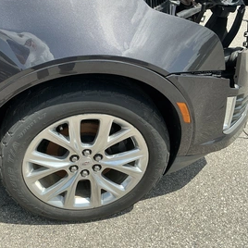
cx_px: 77
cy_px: 114
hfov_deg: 44.1
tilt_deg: -36.2
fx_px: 300
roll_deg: +0.5
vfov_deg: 44.9
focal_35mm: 37
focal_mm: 3
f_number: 1.8
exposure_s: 1/1035
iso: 25
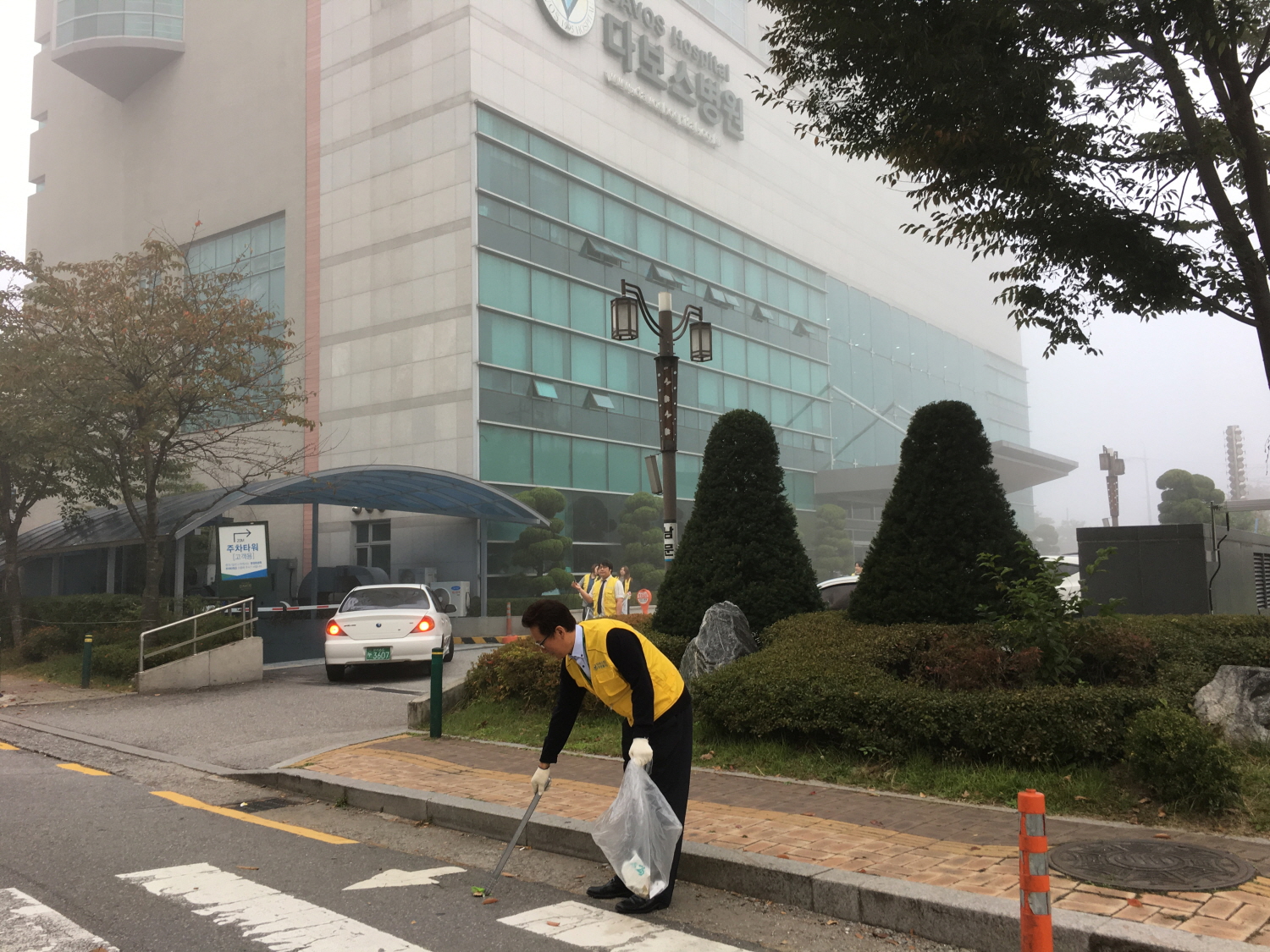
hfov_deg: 61.7
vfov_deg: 48.2
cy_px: 476
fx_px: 1064
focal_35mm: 29
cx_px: 635
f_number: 2.2
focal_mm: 4.15
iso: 32
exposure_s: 1/120
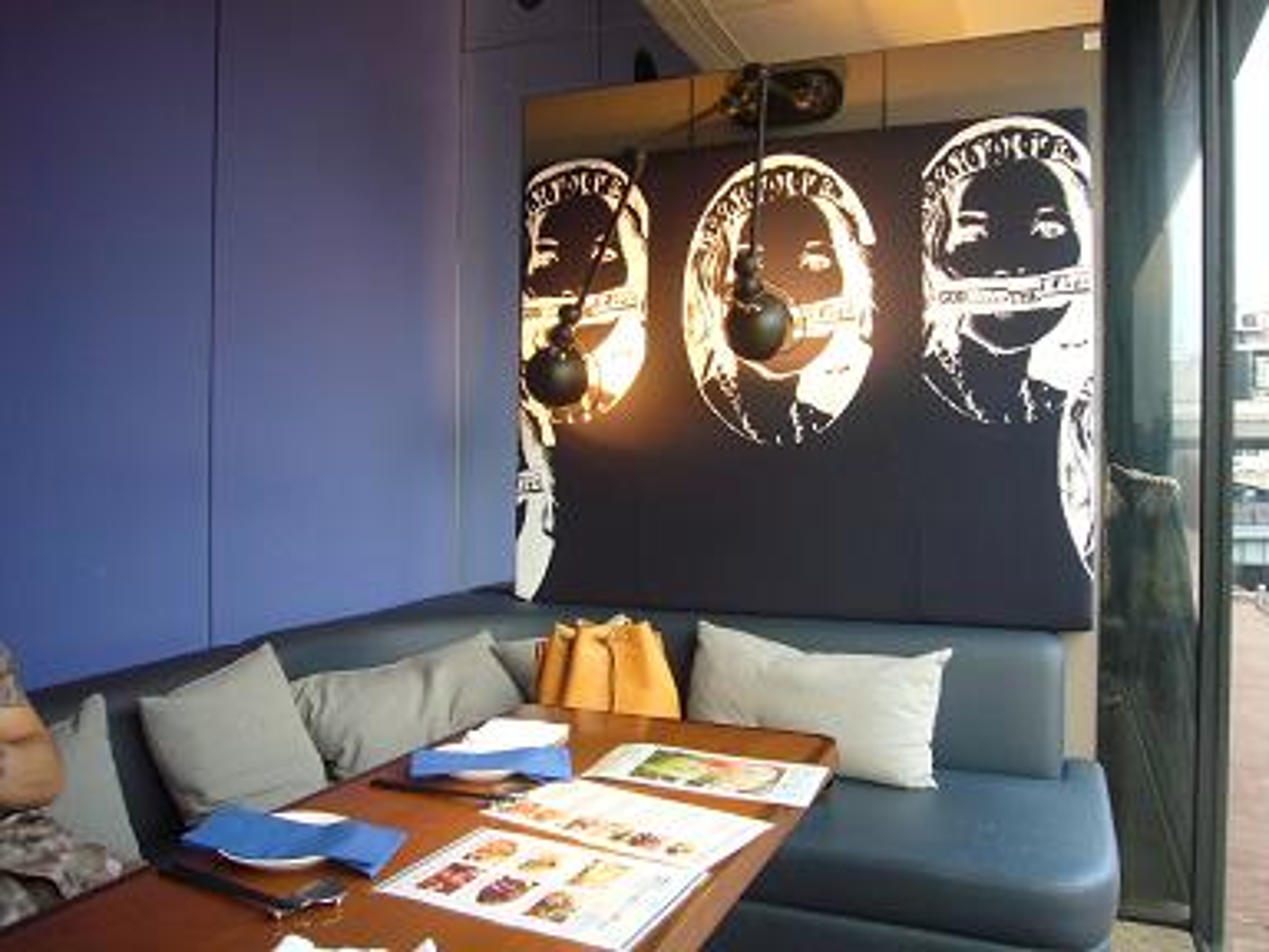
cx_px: 634
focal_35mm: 28
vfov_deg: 49.7
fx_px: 1026
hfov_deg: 63.4
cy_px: 476
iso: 160
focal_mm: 4.6
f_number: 2.8
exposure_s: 1/15
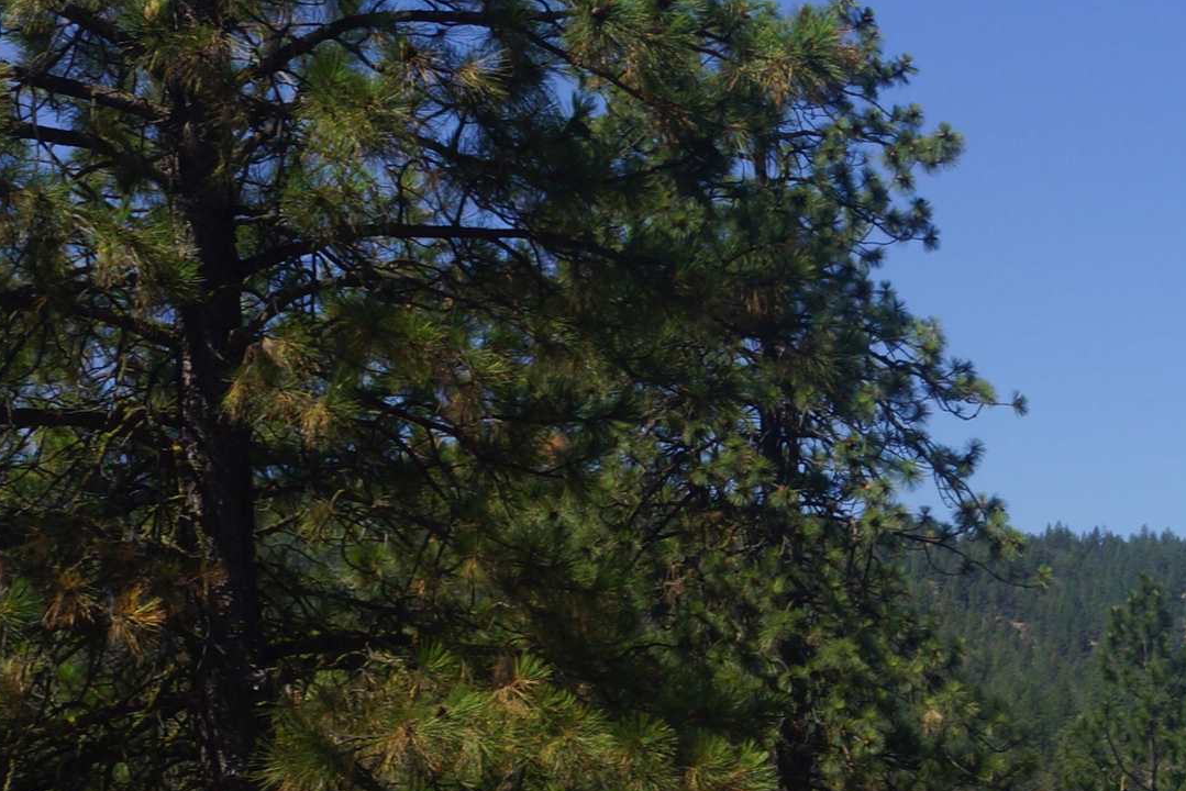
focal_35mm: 111
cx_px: 1515
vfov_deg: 12.2
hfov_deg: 17.4
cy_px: 754
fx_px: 3658
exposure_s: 1/100
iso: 100
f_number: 16
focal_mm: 26
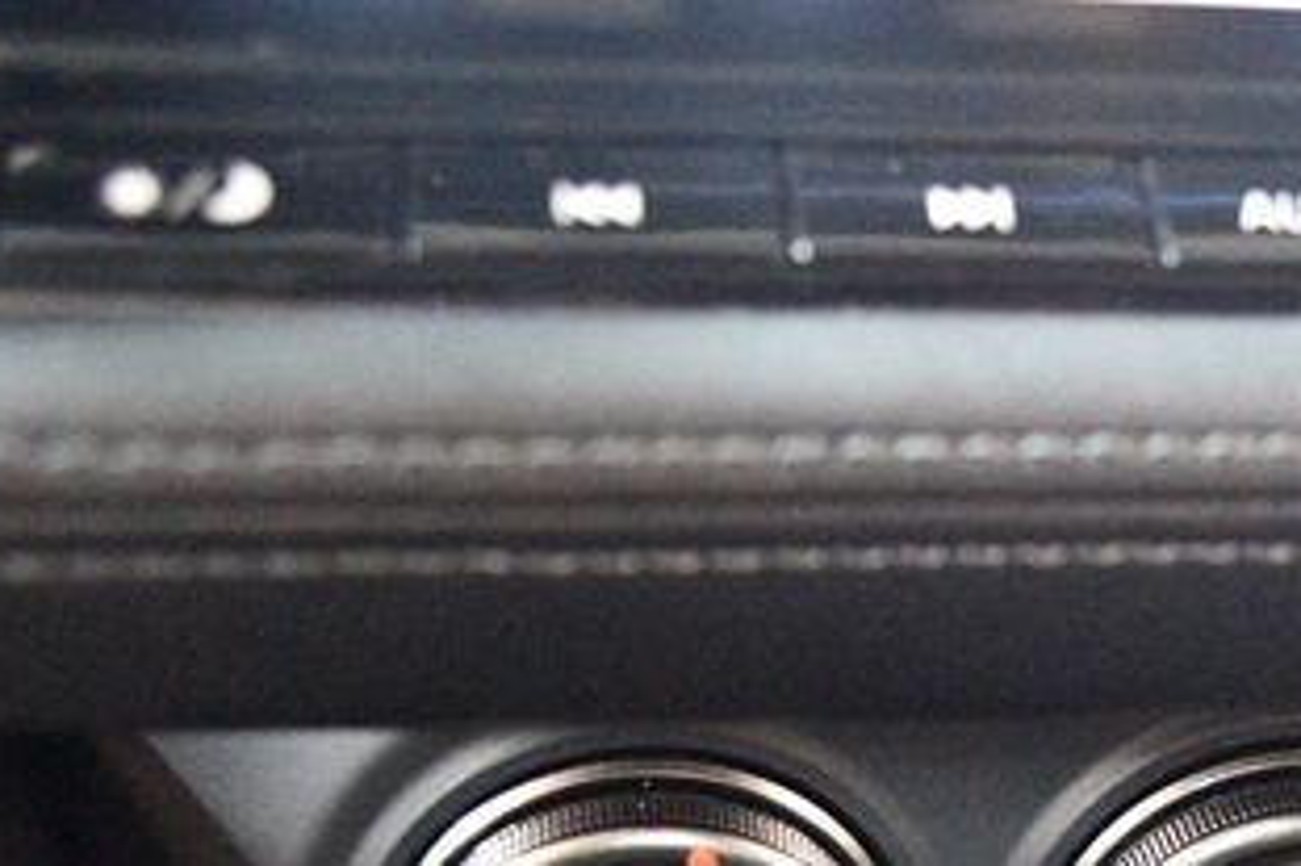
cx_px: 1167
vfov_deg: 19.5
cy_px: 824
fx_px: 2456
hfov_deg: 28.5
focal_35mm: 68
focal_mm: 22
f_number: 3.8
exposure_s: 1/15
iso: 12800
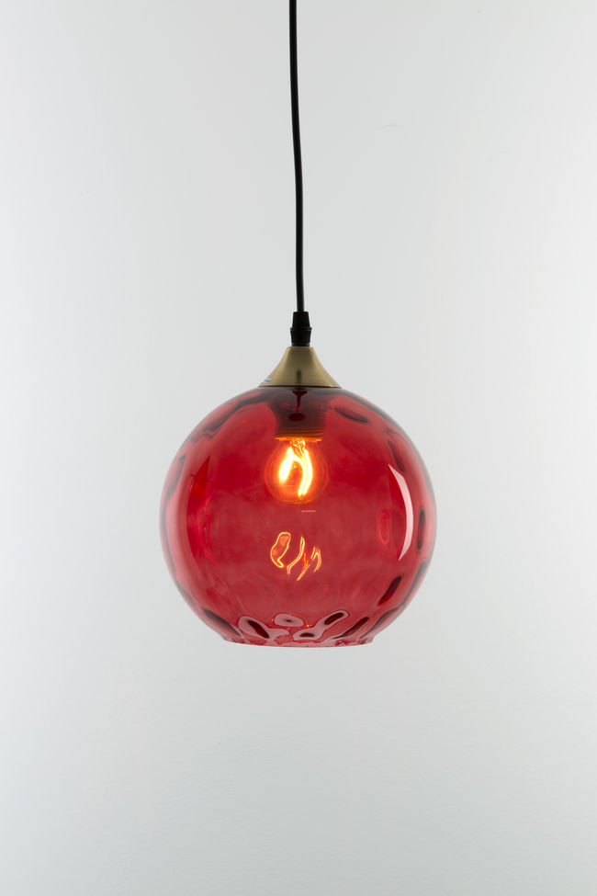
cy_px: 448
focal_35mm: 70
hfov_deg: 19.5
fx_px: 1741
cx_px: 298
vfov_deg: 28.8
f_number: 20
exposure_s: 1/10
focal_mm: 70
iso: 100
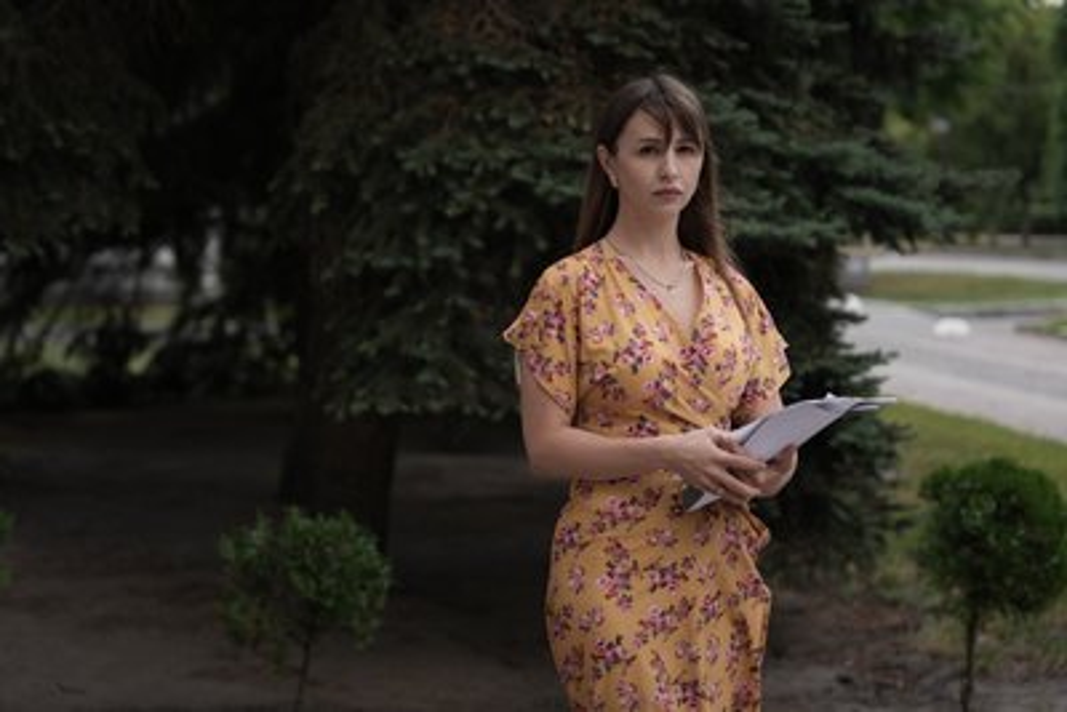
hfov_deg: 28.8
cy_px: 356
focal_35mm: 70
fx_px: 2075
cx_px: 534
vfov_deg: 19.5
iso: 400
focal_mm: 70
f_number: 2.8
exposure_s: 1/2000
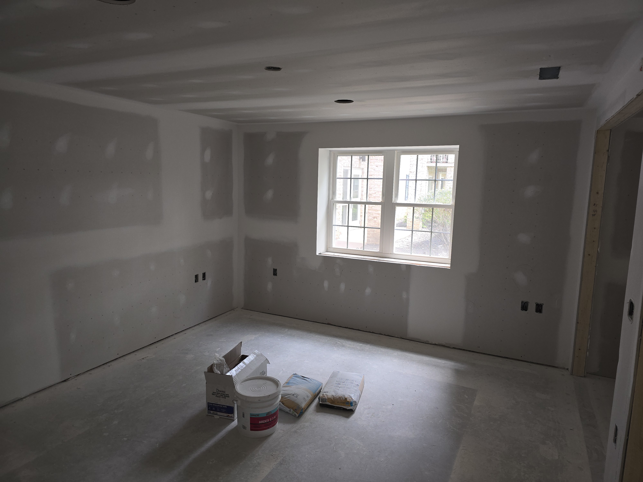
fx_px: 427
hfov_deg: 73.9
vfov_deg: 58.9
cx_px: 322
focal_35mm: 23
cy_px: 241
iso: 80
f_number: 1.7
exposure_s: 1/60
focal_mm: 6.3
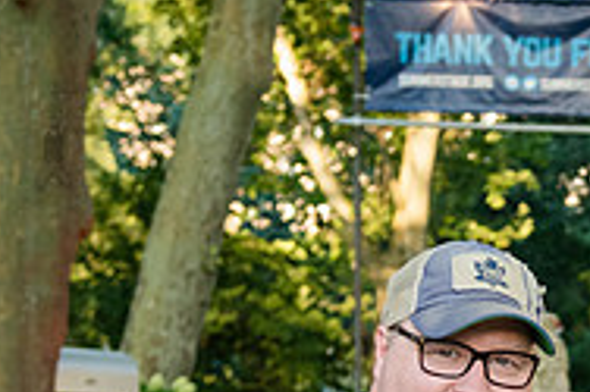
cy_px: 600
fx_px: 2374
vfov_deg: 9.2
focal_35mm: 145
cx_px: 727
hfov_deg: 13.7
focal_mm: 38
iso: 2000
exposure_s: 1/1000
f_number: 3.2
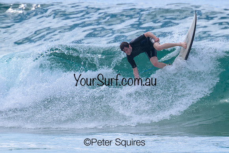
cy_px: 80
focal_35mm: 1094
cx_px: 155
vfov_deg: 1.3
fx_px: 6962
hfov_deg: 1.9
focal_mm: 800
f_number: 11
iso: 800
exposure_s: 1/2000
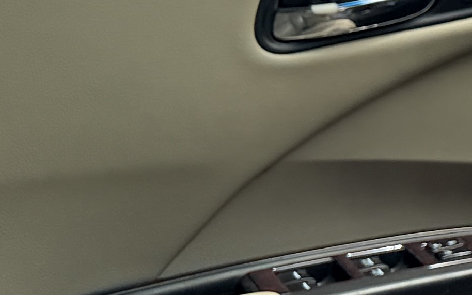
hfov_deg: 9.8
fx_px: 2045
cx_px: 1446
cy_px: -31
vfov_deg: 8.2
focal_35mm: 159
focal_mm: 6.76
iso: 80
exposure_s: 1/888
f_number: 1.78
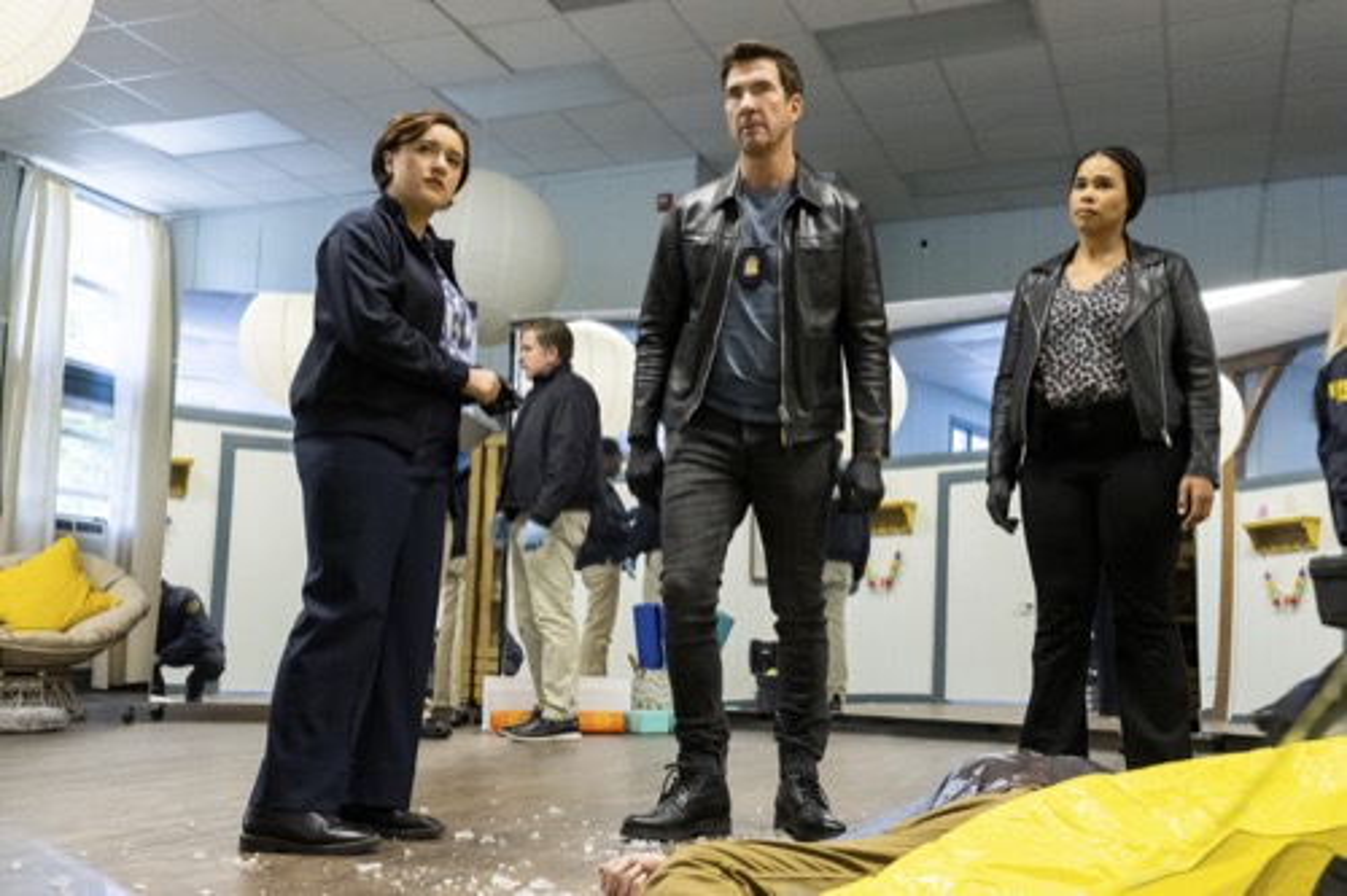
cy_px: 448
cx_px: 674
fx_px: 1346
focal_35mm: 36
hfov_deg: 53.1
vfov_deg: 36.8
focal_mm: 24
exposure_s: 1/100
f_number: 5.6
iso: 4000
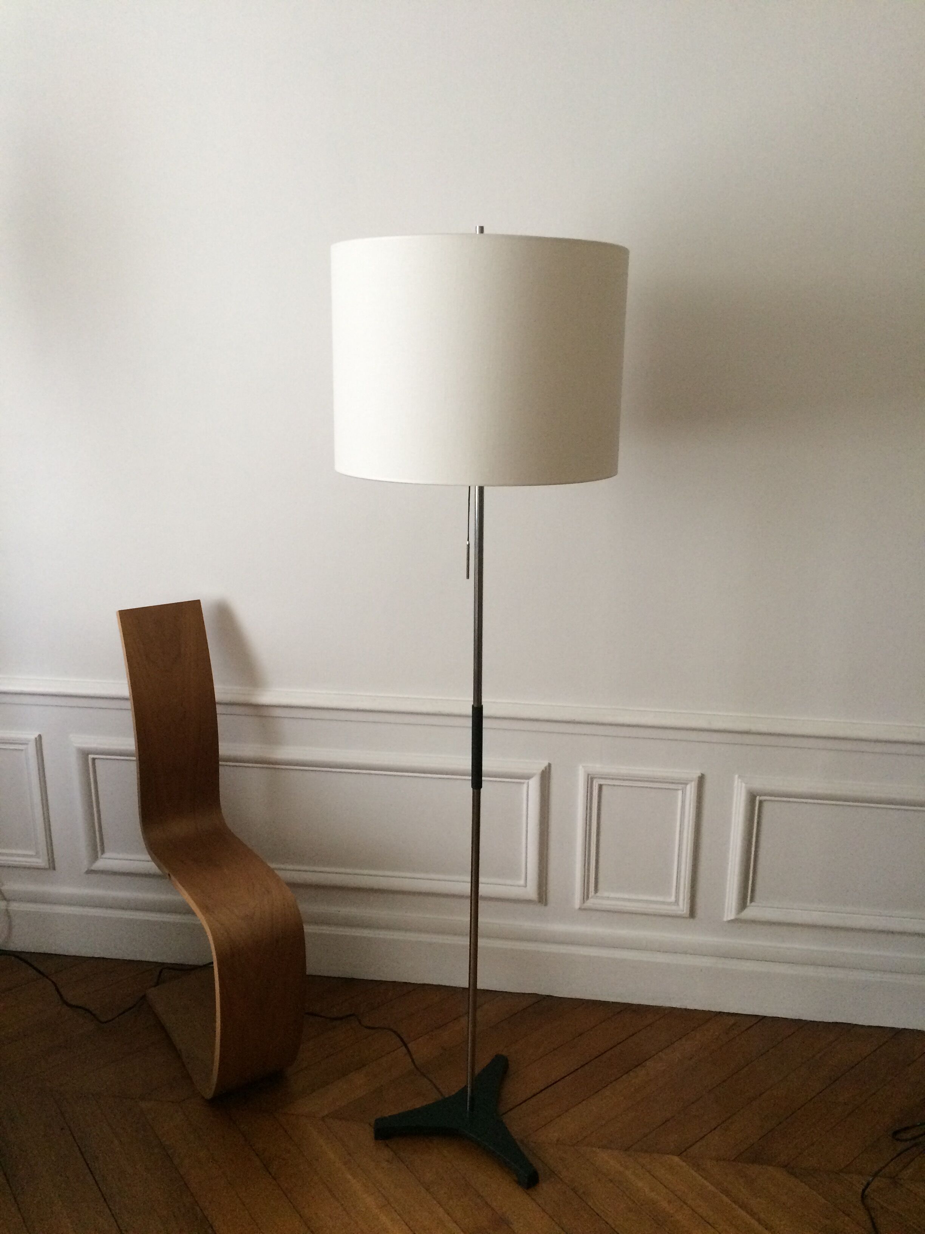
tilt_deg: -17.3
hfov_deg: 48.2
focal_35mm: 29
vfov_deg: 61.7
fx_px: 1033
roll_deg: +0.5
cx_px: 462
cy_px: 617
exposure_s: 1/33
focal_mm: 4.15
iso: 250
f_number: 2.2
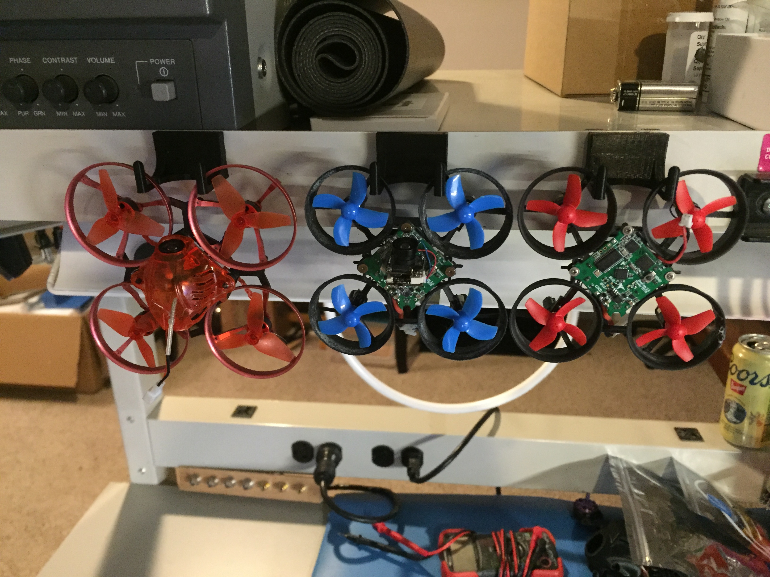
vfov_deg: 48.2
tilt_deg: -19.0
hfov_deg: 61.7
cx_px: 385
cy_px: 288
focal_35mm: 29
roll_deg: +2.1
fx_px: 645
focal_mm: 4.15
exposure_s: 1/15
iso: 320
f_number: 2.2
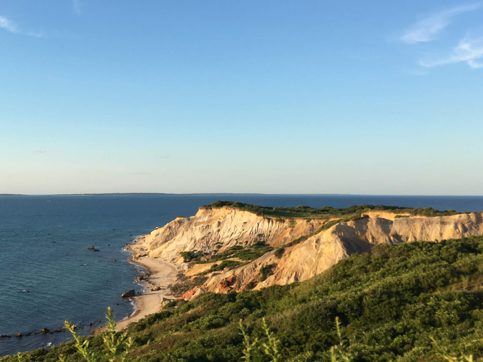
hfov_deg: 39.9
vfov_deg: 31.5
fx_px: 642
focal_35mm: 46
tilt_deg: +3.4
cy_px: 158
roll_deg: -0.2
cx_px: 109
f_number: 2.2
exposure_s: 1/827
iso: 25
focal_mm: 4.15
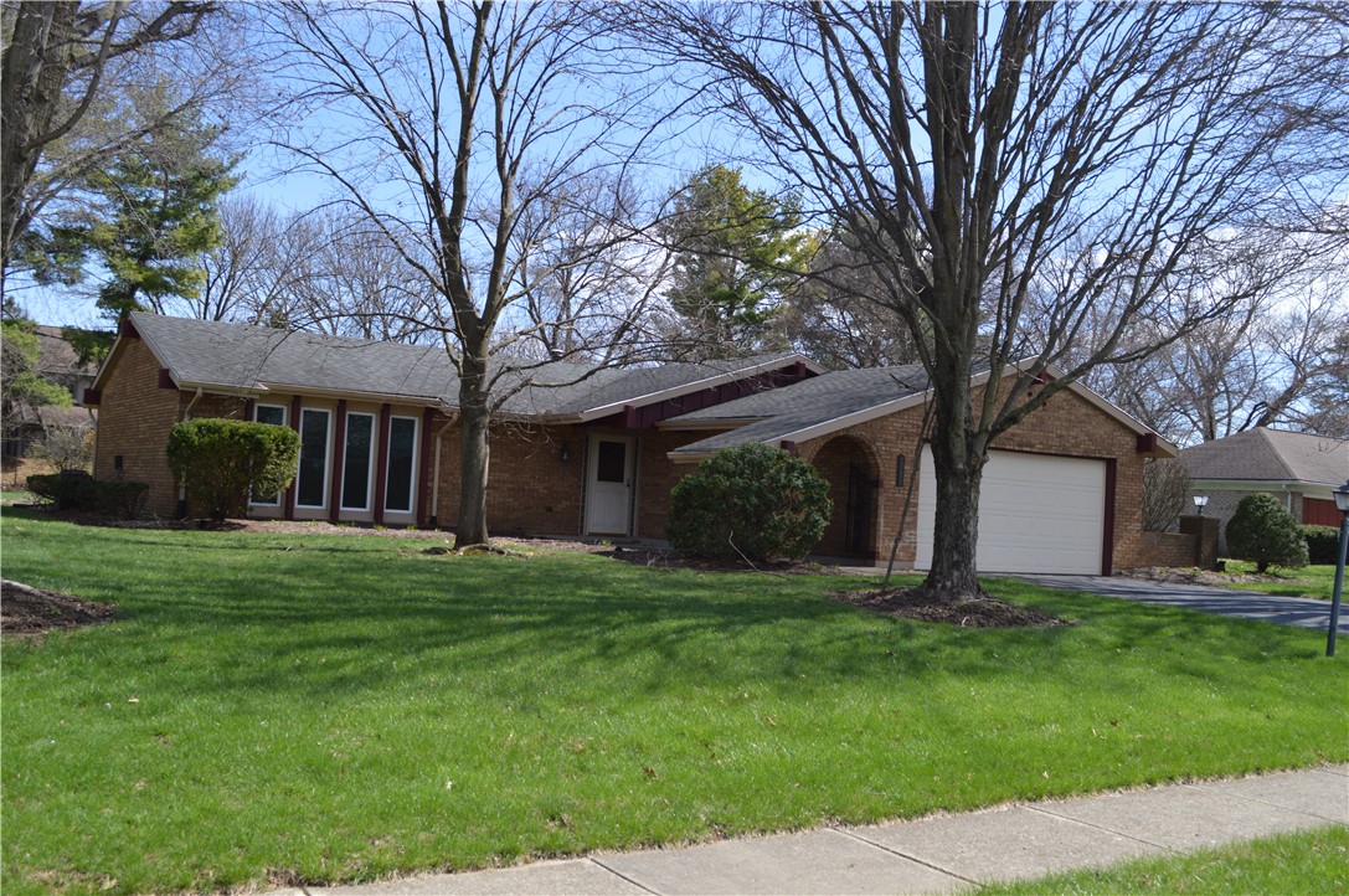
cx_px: 674
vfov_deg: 36.8
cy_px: 448
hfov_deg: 53.2
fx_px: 1347
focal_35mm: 36
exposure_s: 1/160
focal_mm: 24
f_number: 6.3
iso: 100
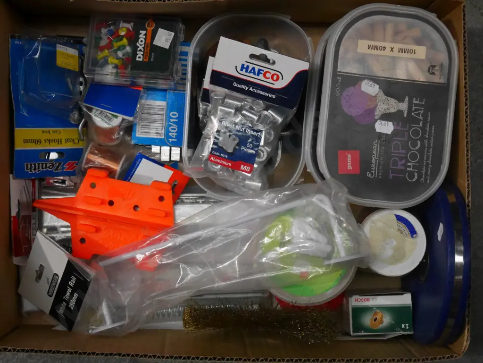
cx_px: 242
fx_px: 893
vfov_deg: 22.9
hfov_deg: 30.3
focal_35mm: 64
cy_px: 182
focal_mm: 32
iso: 3200
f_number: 5.6
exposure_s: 1/60
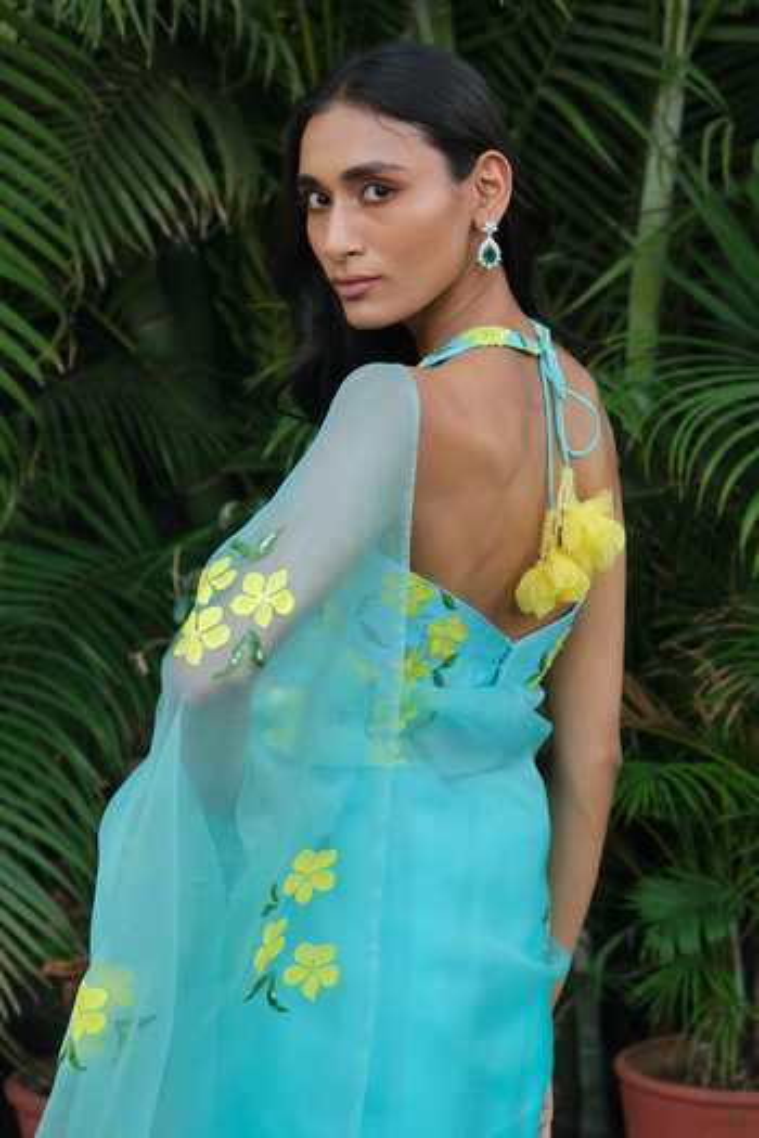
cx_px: 380
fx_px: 2308
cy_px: 569
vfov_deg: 27.7
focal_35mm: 73
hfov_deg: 18.7
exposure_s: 1/250
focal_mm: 48.5
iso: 500
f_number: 4
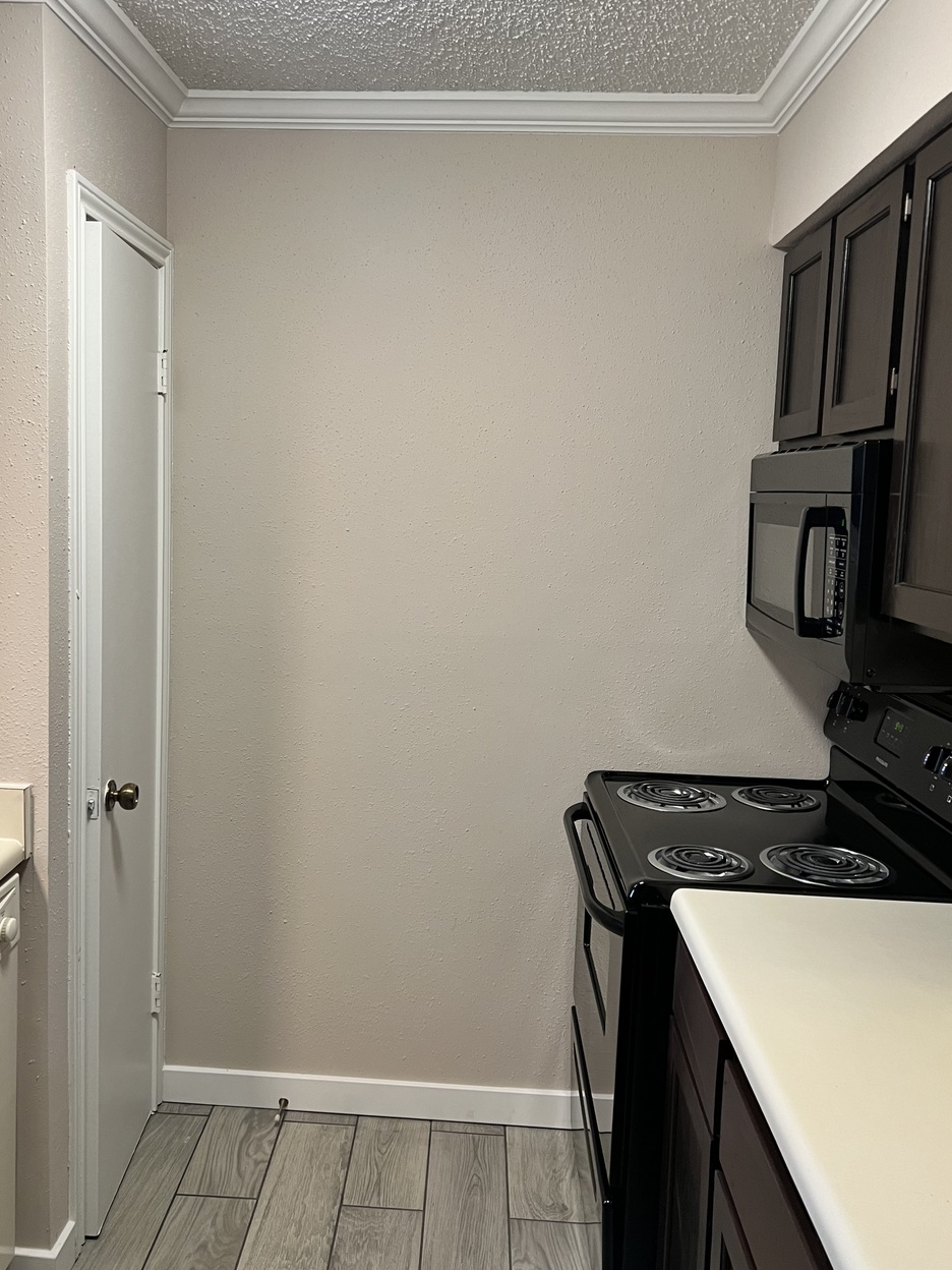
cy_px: 622
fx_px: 1100
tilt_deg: -5.2
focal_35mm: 30
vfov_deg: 60.0
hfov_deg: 46.7
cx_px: 435
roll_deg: -1.2
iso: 100
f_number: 1.5
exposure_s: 1/60
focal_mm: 5.7
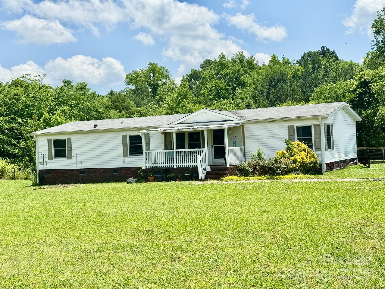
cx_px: 192
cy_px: 144
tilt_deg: +1.2
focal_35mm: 48
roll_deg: +2.3
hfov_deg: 39.7
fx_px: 534
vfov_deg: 30.3
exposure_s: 1/4608
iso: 64
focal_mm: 6.76
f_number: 1.78
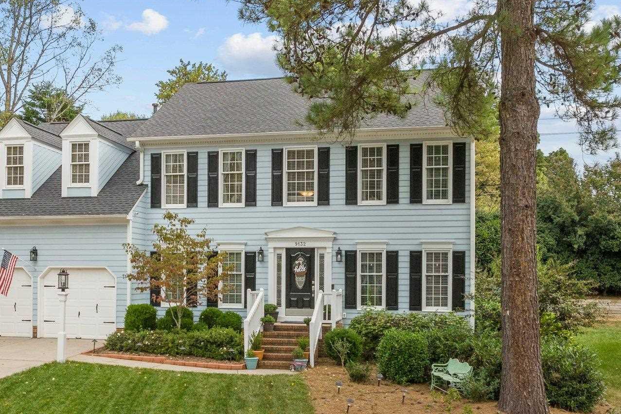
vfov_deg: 32.6
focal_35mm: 40
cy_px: 320
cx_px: 257
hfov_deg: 48.2
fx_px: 690
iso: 340
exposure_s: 1/240
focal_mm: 12.29
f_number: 2.8
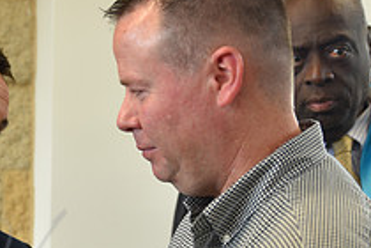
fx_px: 1082
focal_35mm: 105
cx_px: 26
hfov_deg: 19.1
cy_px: 288
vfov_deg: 12.8
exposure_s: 1/60
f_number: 2.8
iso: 400
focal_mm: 38
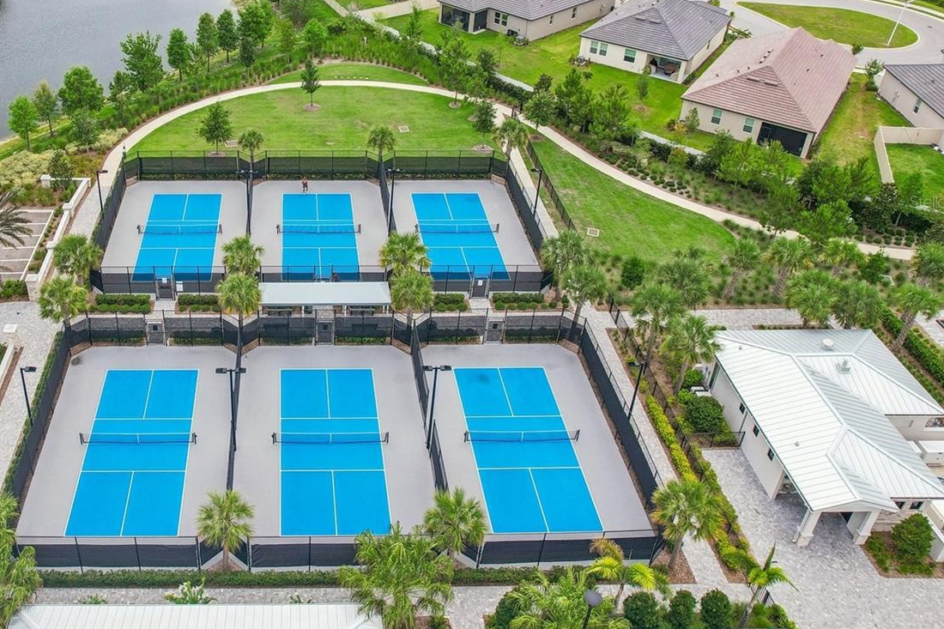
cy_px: 202
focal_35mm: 32
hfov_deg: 57.2
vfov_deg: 40.5
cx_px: 300
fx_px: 839
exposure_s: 1/1600
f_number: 2.8
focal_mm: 8.4
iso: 130
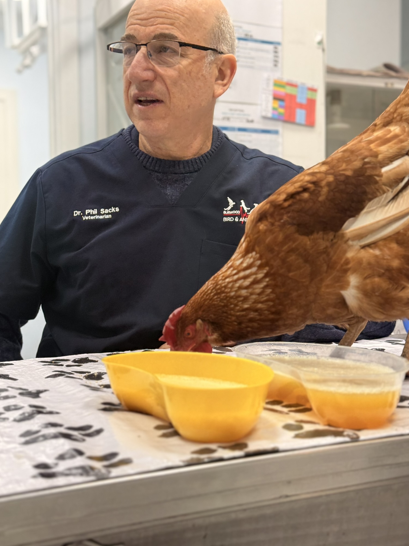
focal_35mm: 49
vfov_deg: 38.9
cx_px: 205
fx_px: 772
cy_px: 276
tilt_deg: -1.1
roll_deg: -0.3
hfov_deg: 29.7
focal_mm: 6.76
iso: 160
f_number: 1.78
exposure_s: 1/100
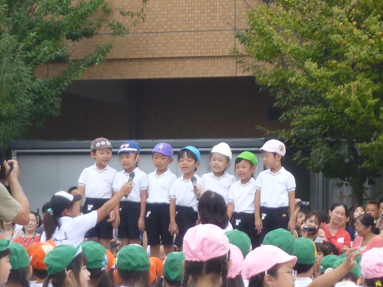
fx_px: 3032
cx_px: 192
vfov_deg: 5.4
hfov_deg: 7.2
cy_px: 144
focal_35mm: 274
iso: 160
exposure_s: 1/125
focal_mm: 22.5
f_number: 5.9
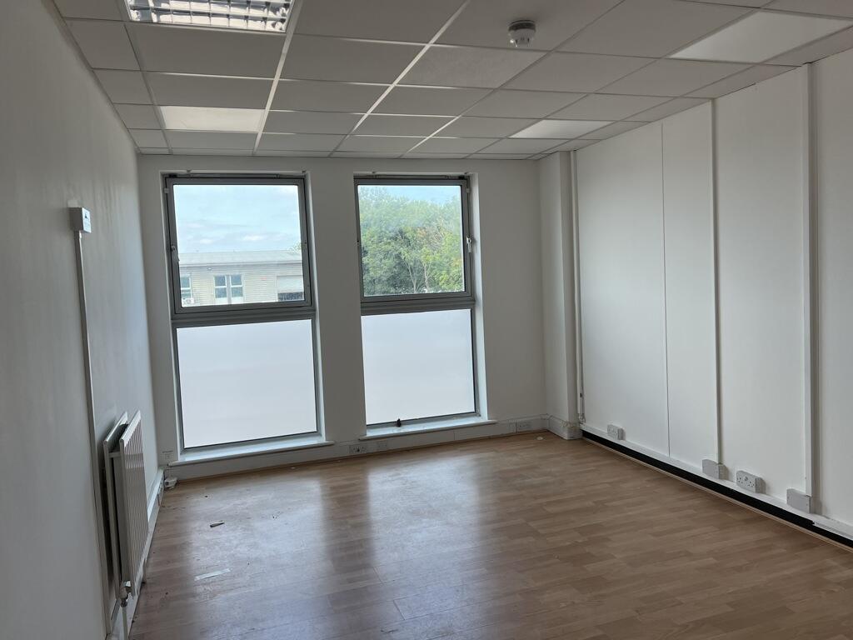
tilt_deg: -3.2
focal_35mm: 26
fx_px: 641
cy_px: 320
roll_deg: +2.4
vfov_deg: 53.1
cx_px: 426
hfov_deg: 67.3
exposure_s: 1/340
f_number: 1.5
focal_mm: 5.7
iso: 50
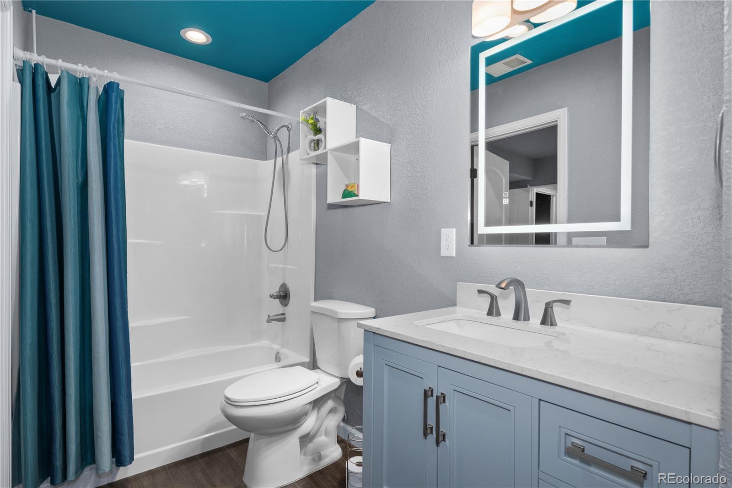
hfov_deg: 90.0
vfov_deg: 67.4
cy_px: 244
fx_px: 366
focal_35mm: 18
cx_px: 366
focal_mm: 18
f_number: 8
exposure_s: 1/6
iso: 800
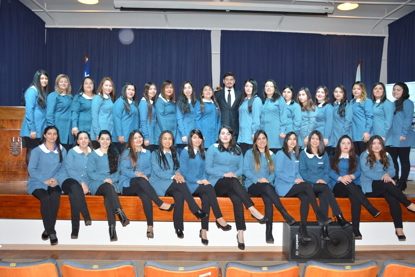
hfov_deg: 60.3
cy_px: 142
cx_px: 209
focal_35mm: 31
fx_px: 357
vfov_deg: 42.3
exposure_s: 1/160
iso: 800
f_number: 5
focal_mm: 20
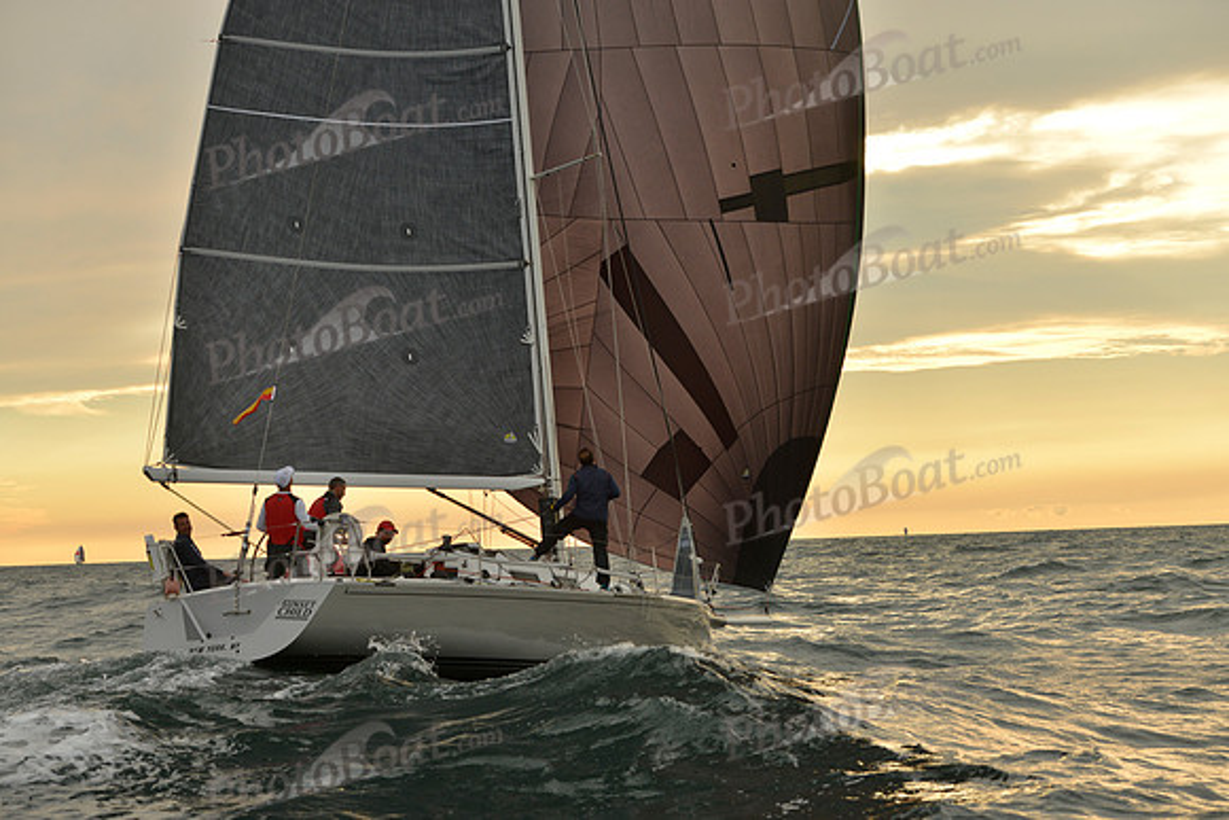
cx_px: 614
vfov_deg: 19.5
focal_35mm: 70
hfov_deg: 28.8
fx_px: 2390
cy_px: 410
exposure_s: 1/500
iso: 400
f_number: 5.6
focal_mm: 70
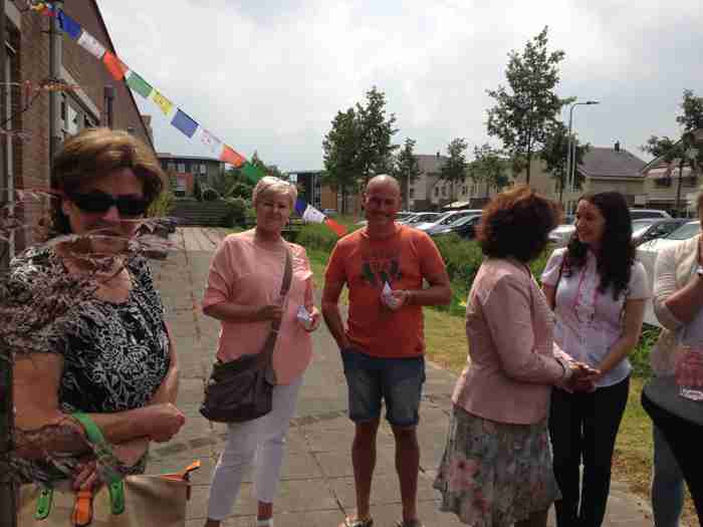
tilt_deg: -5.4
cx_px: 352
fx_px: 711
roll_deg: -2.1
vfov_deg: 40.7
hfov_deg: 52.6
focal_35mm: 35
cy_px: 264
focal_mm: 4.28
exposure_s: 1/2513
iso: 50
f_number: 2.4
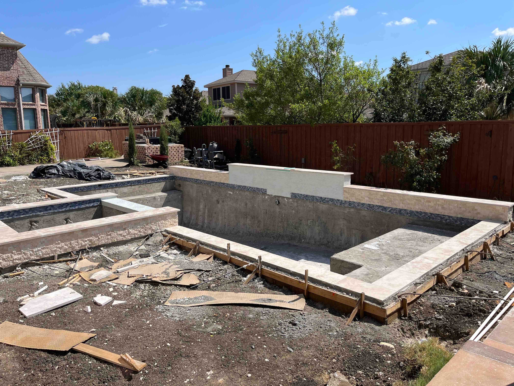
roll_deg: +0.5
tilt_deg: -10.1
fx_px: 386
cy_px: 193
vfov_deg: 53.1
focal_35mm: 26
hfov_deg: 67.3
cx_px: 257
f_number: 1.6
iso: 50
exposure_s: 1/3876
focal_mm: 5.1
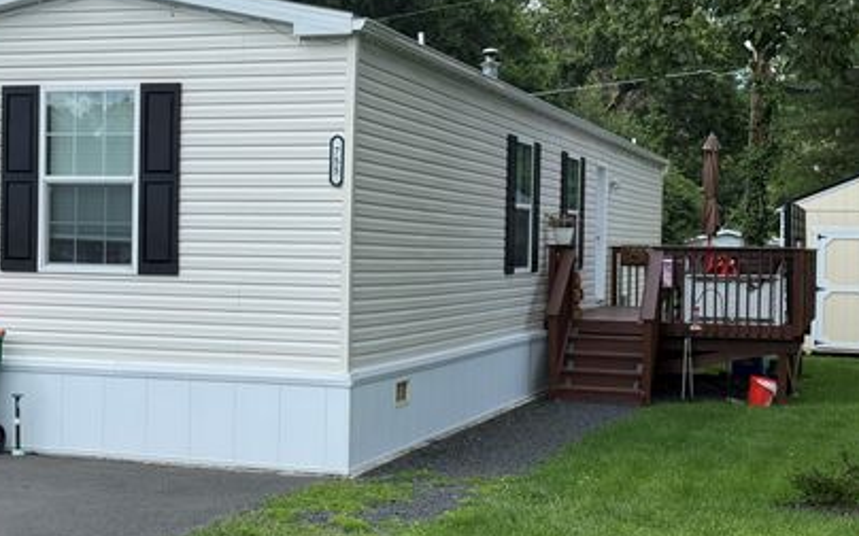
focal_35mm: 63
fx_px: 1474
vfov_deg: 20.6
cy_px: 263
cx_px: 332
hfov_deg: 32.4
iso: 64
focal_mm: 6.76
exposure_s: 1/3704
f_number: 1.78
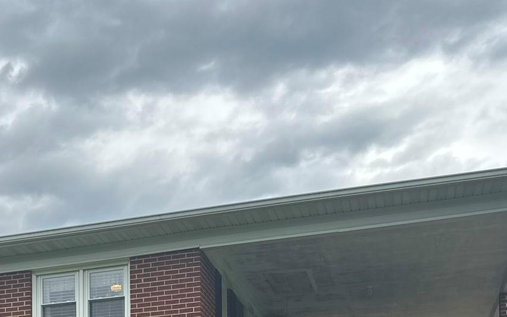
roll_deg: +0.4
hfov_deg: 32.2
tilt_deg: +3.8
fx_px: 843
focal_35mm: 61
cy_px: 450
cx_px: 77
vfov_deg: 19.1
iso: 80
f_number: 1.78
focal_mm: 6.86
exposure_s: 1/2469
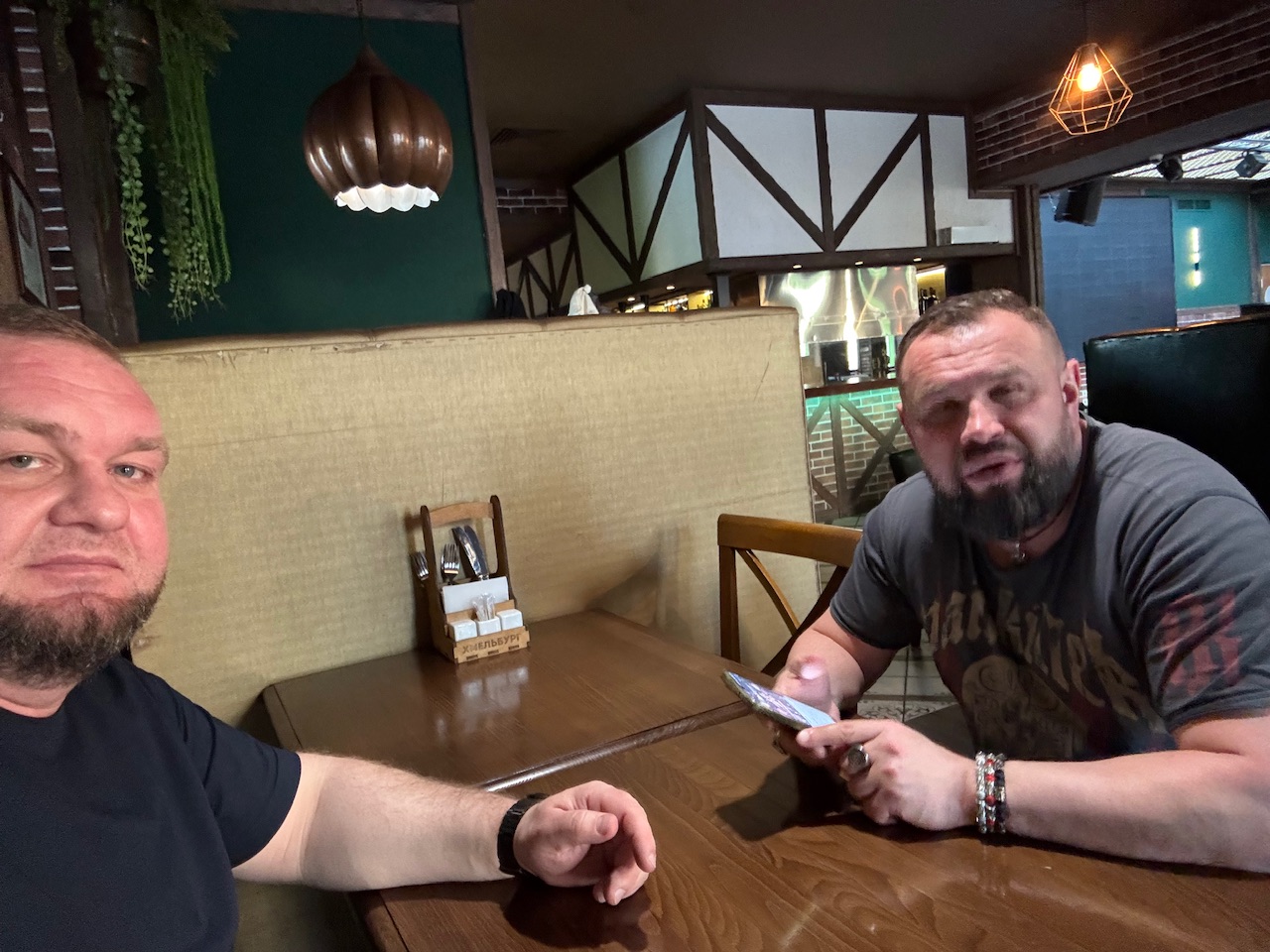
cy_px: 476
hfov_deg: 73.9
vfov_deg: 58.9
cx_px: 635
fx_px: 844
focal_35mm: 23
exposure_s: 1/25
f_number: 1.9
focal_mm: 2.69
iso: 500
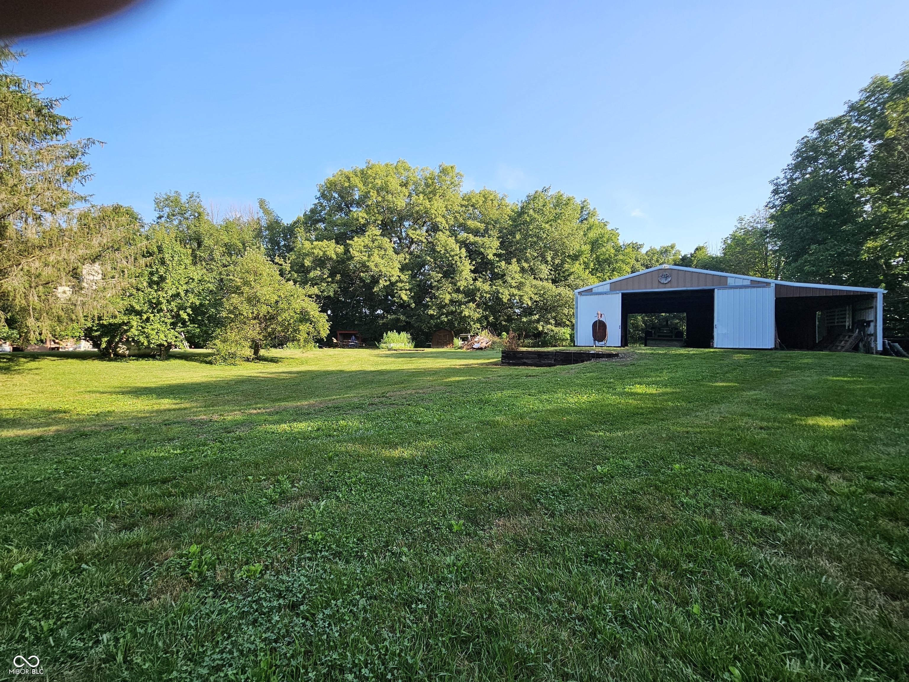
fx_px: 341
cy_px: 341
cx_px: 454
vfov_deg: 89.9
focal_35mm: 13
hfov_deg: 106.2
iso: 64
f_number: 2.2
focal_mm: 2.2
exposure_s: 1/796
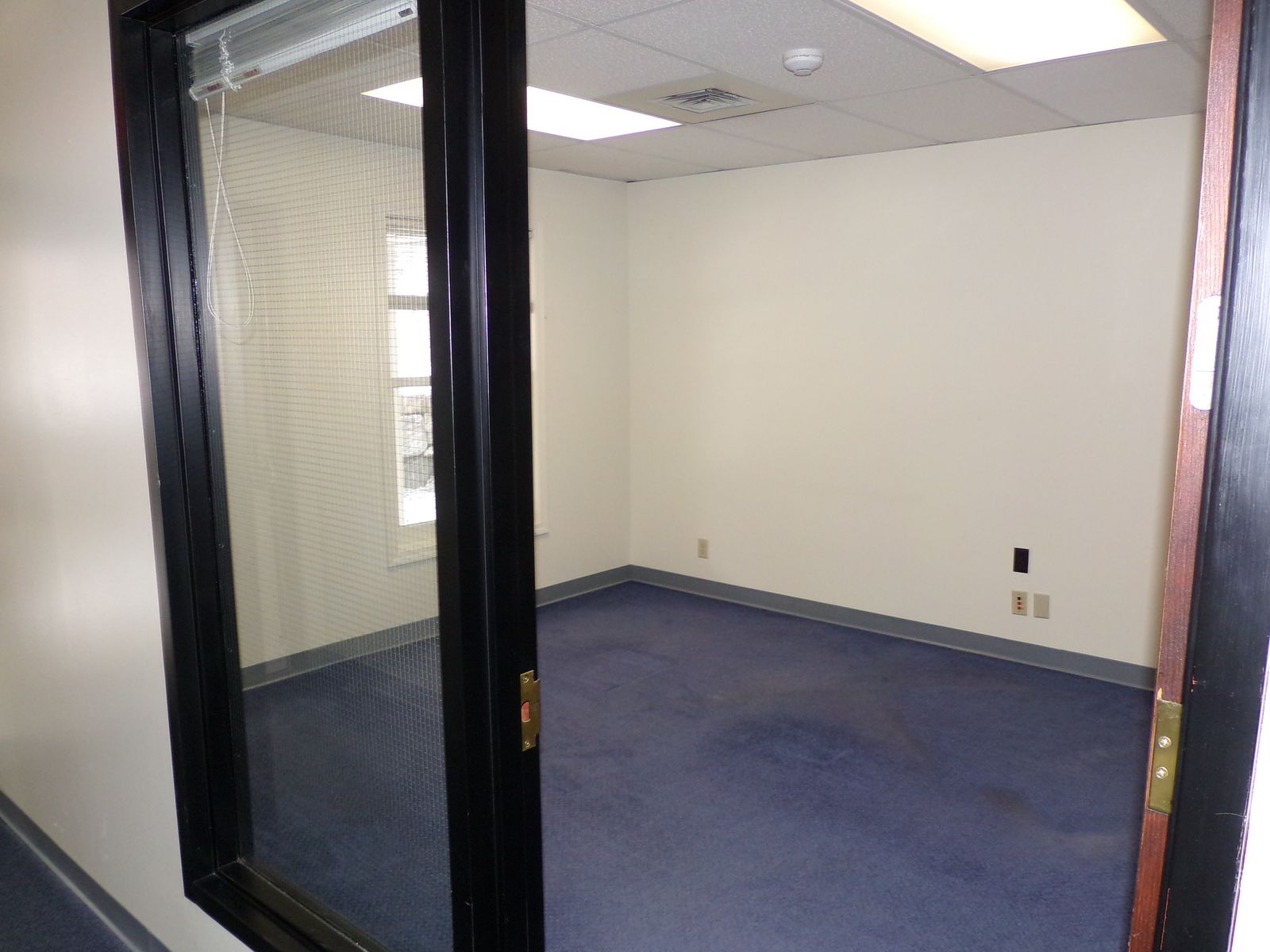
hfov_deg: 67.3
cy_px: 476
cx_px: 635
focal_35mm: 26
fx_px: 954
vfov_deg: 53.1
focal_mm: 4.7
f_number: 3.2
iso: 200
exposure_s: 1/34
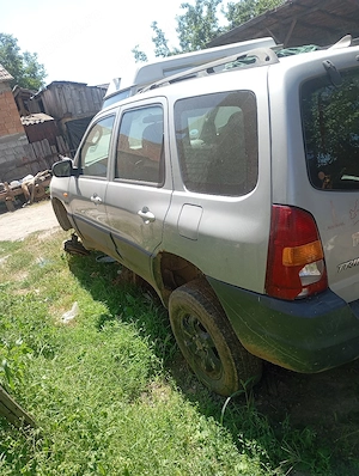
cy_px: 238
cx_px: 180
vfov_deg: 63.4
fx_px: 386
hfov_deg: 49.9
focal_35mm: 28
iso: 103
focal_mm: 4.27
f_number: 1.8
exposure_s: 1/270
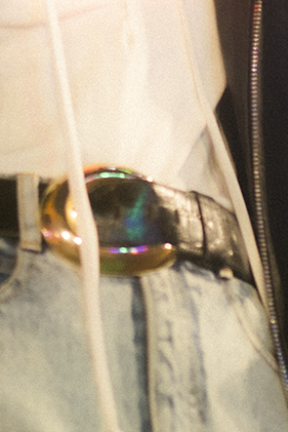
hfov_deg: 5.3
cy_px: -200
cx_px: 0
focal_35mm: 261
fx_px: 3129
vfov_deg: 7.8
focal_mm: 55
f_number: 1.8
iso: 1000
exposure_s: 1/50
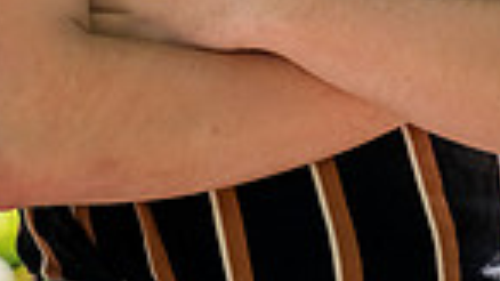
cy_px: -452
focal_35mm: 361
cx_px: 325
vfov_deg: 3.3
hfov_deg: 6.0
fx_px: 4784
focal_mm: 112
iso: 800
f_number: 6.3
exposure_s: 1/320
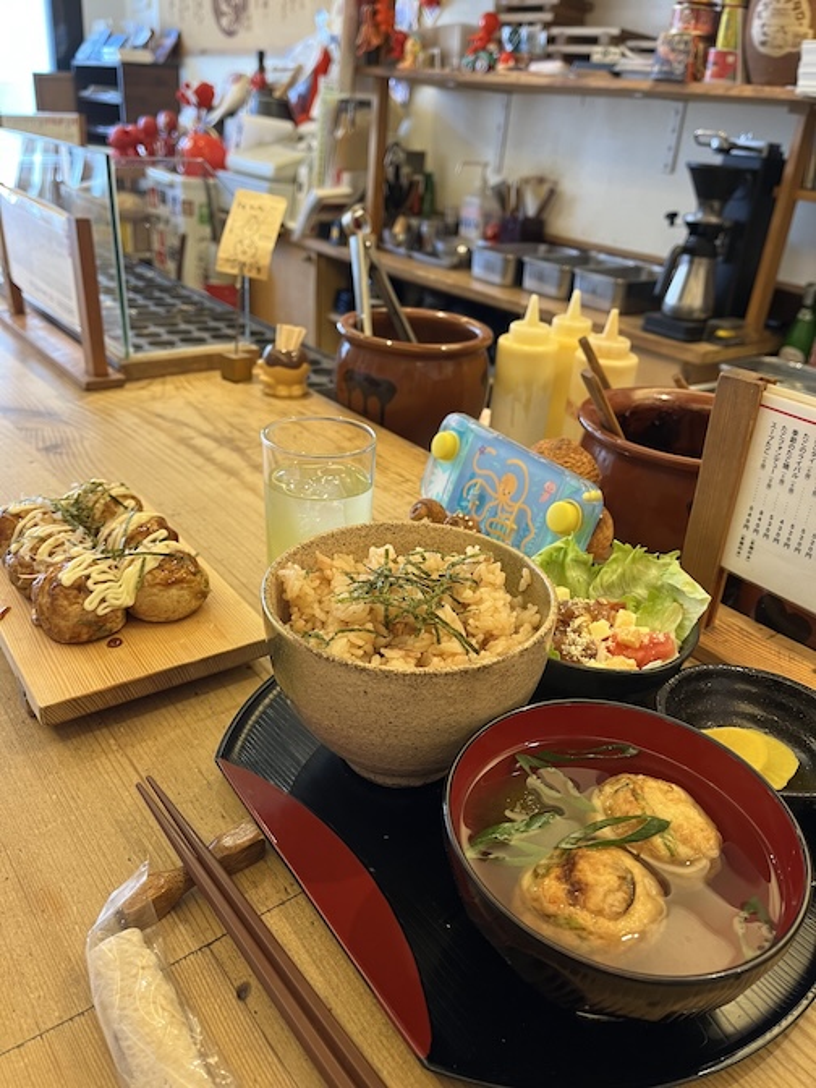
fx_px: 817
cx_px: 408
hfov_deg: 53.1
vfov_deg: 67.3
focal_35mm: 26
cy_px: 544
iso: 160
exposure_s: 1/60
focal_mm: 5.1
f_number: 1.6
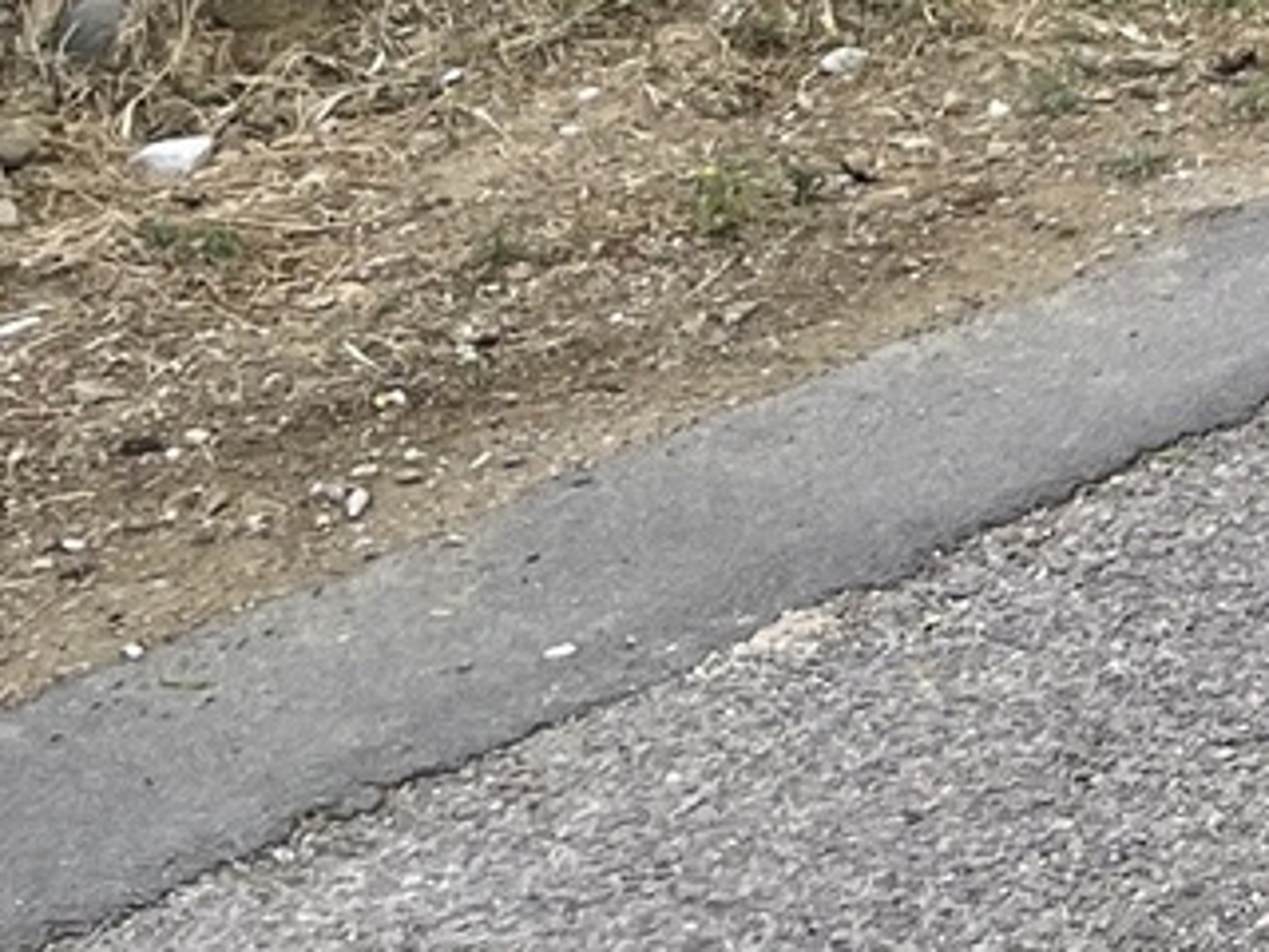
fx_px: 4289
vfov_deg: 11.4
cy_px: -940
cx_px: 2280
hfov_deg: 14.7
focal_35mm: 117
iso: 32
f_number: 1.6
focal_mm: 4.2
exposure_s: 1/1887
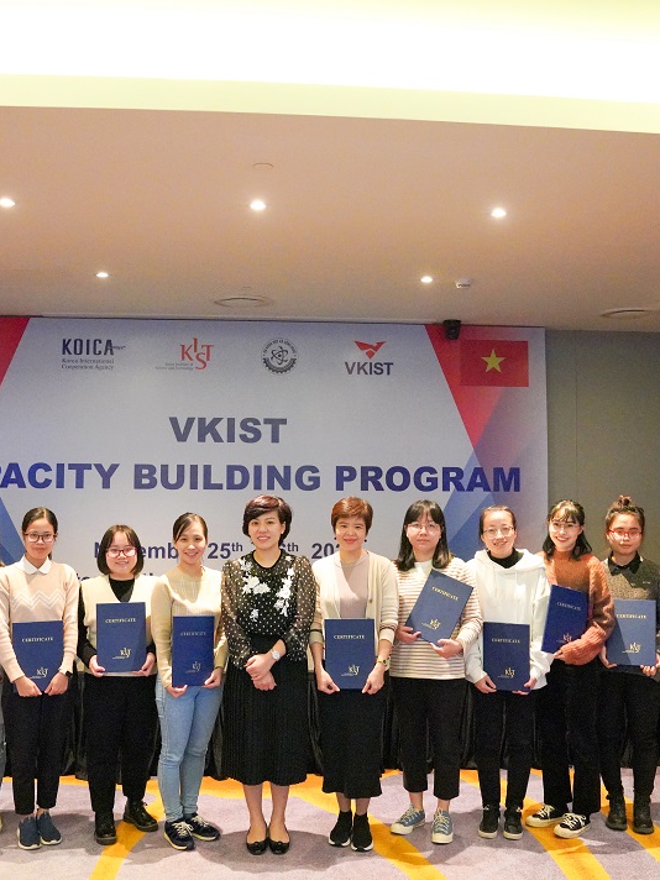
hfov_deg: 40.7
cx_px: 298
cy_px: 439
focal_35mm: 35
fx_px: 890
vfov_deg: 52.6
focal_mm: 24
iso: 12800
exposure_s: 1/160
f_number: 3.5
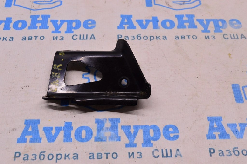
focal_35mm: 51
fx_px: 350
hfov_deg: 38.9
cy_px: 82
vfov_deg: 26.4
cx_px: 124
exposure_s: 1/125
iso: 1600
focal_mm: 34
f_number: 8
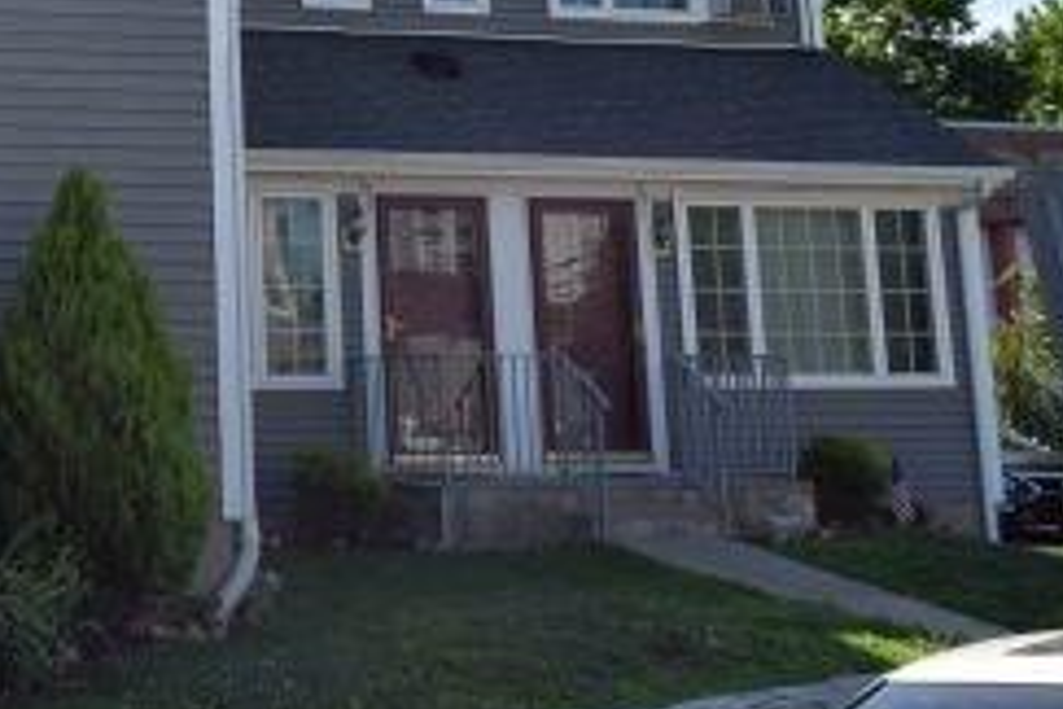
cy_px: -15
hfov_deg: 25.9
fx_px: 2096
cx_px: -157
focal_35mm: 71
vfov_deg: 18.6
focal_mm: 18
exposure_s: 1/200
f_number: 9
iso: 100
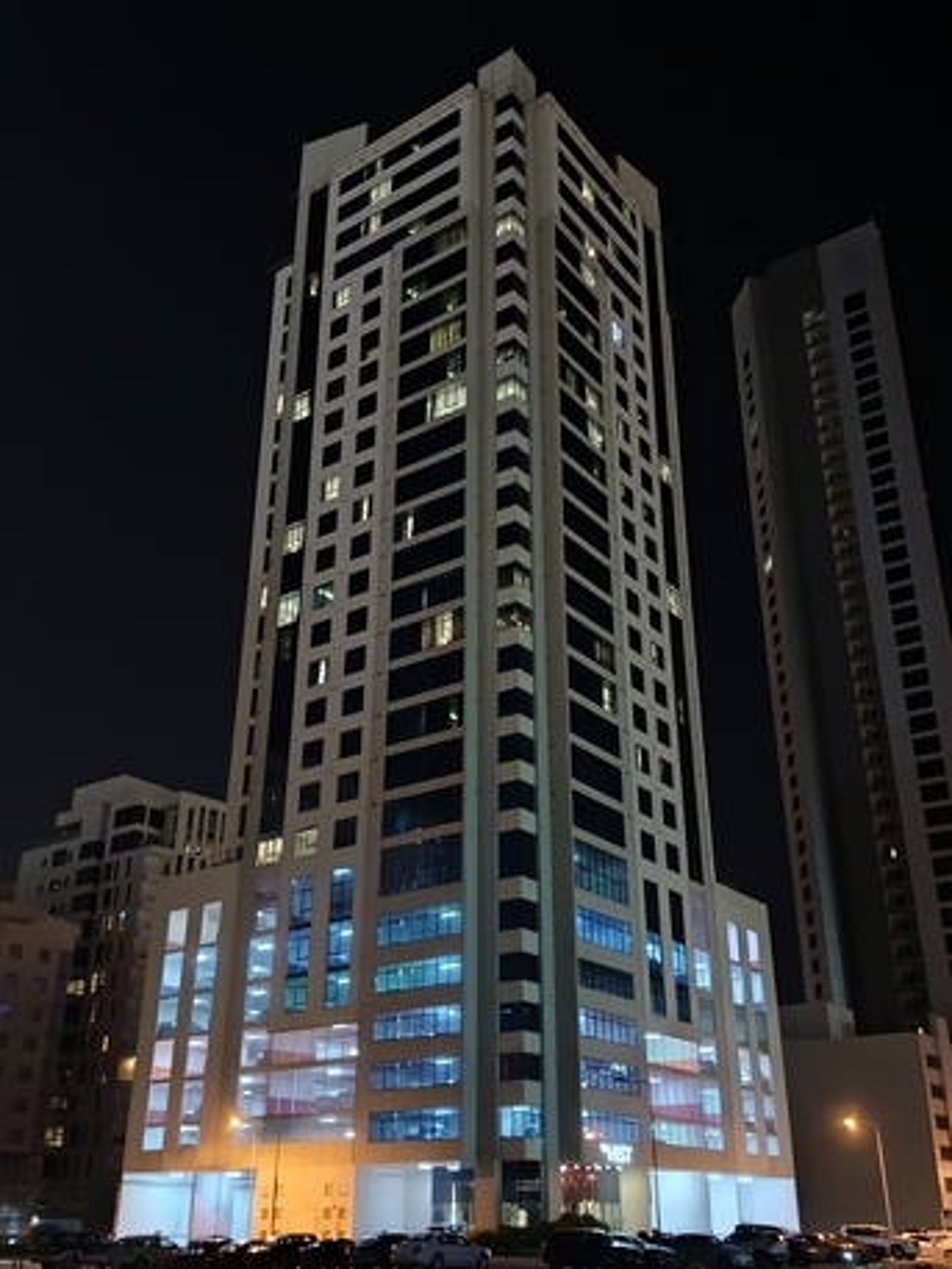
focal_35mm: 33
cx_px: 476
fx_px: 1210
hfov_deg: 43.0
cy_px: 634
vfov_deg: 55.3
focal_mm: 5.24
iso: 3390
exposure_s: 1/12.5
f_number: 1.7
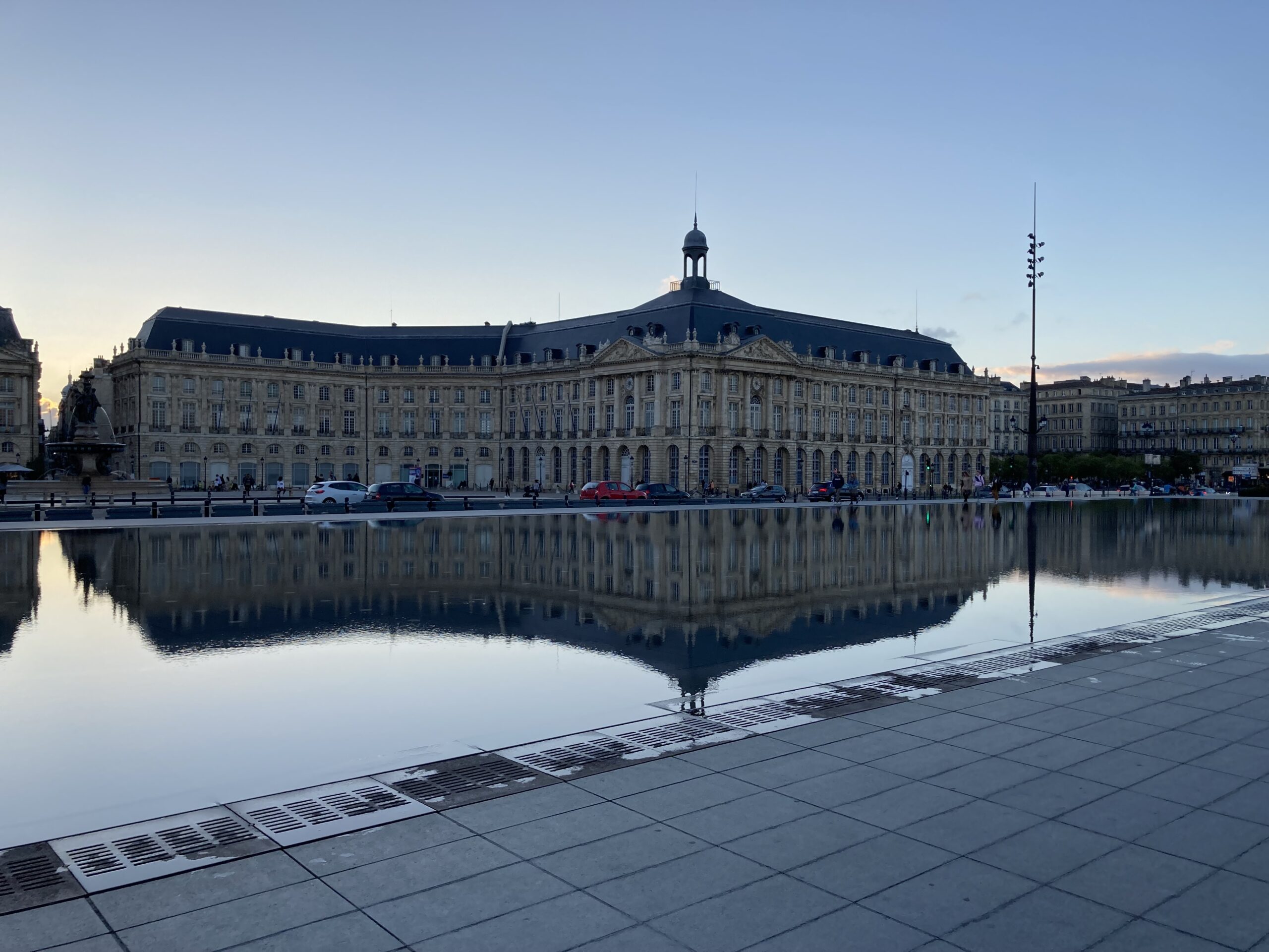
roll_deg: -1.2
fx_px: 1026
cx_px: 634
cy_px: 476
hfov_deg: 63.4
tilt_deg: -0.4
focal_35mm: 28
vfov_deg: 49.7
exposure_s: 1/527
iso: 20
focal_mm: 3.99
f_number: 1.8
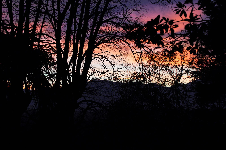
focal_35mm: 107
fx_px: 672
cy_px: 63
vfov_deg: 12.8
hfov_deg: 19.1
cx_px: 106
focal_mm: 60
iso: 320
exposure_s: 1/100
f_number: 4
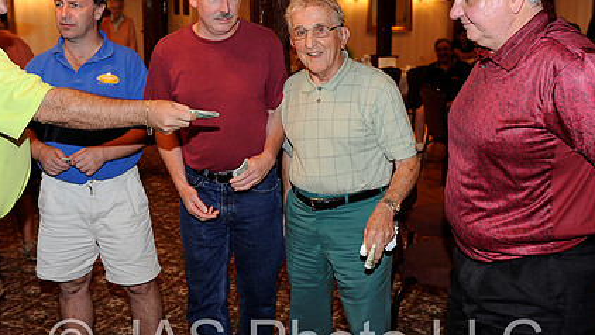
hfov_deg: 44.6
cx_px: 296
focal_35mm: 46
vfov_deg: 25.9
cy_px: 125
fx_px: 726
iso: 400
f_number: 4
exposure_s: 1/40
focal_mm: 32
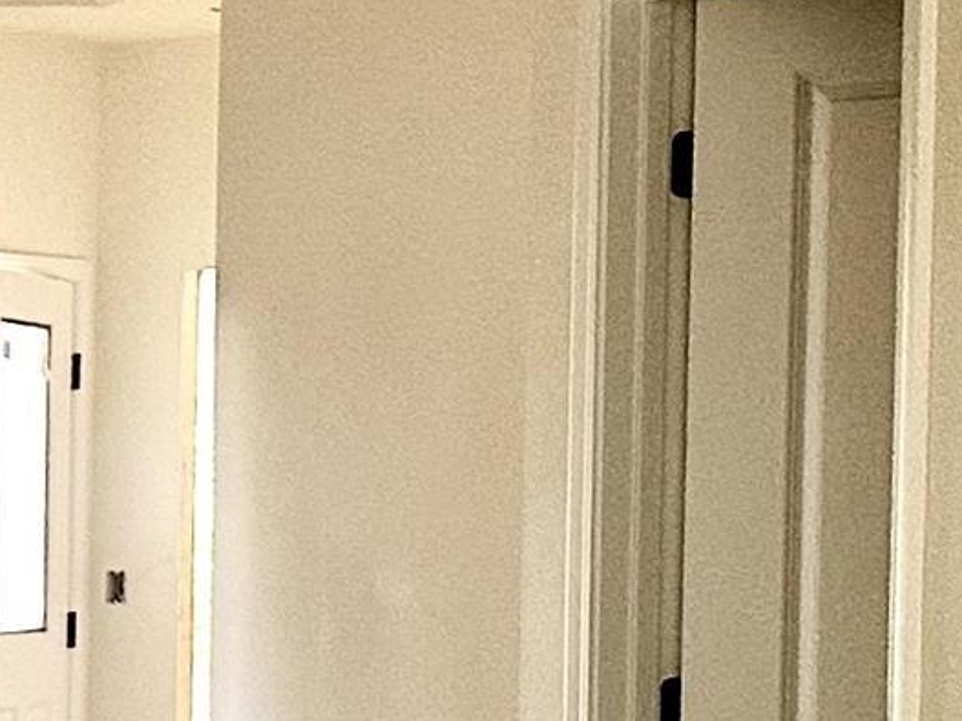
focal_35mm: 140
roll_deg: +0.7
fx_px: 3890
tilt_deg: -3.1
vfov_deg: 10.5
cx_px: -1190
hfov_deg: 11.9
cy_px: 722
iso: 250
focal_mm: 6.86
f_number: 1.78
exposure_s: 1/98
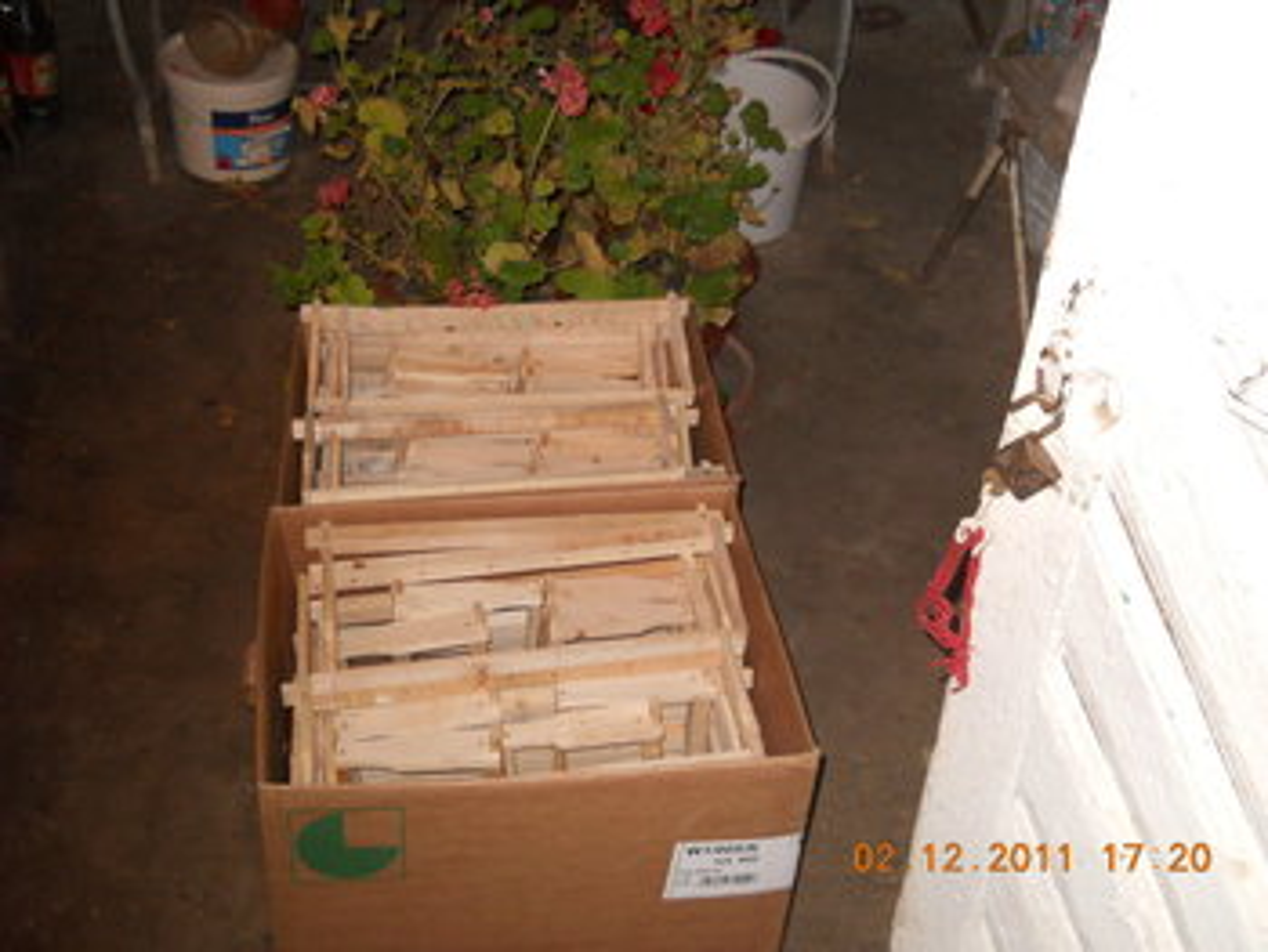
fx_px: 1503
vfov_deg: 35.2
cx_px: 634
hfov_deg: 45.7
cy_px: 476
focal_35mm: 41
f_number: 3.1
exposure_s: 1/30
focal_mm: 6.72
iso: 200
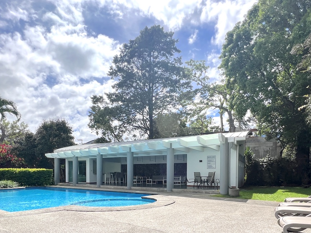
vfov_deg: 59.1
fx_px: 189
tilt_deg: -0.8
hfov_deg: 78.6
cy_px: 182
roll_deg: -0.1
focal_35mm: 21
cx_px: 176
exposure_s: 1/1876
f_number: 1.8
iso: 32
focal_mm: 1.57
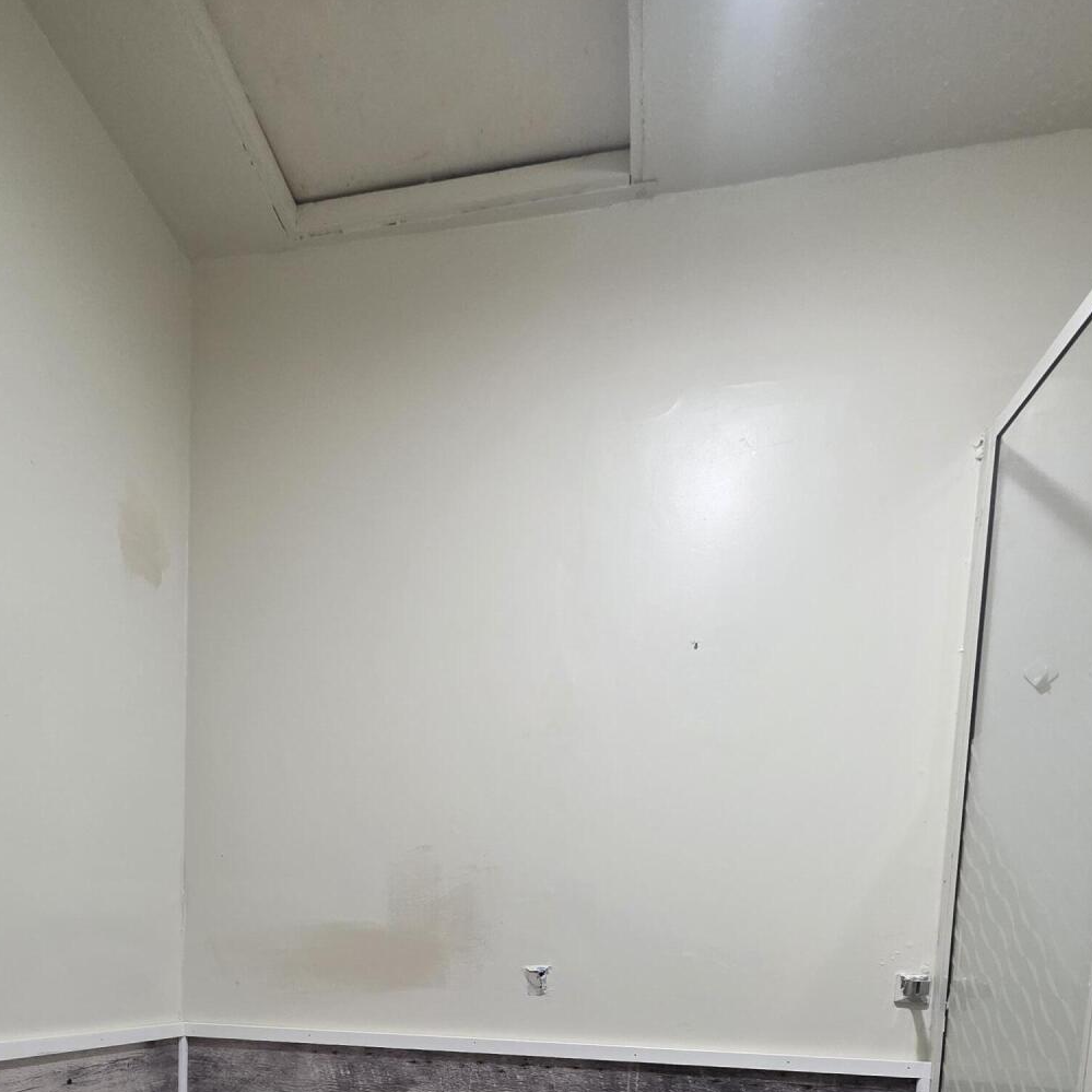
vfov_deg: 55.1
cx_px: 422
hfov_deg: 66.4
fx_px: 821
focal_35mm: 23
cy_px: 1045
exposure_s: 1/120
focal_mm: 2.2
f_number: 1.9
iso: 250
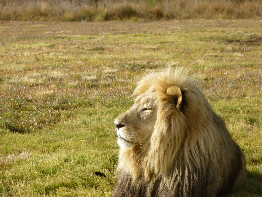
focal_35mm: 148
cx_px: 114
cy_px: 109
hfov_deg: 13.3
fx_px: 1120
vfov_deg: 10.0
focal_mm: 19.9
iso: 80
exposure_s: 1/200
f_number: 5.8
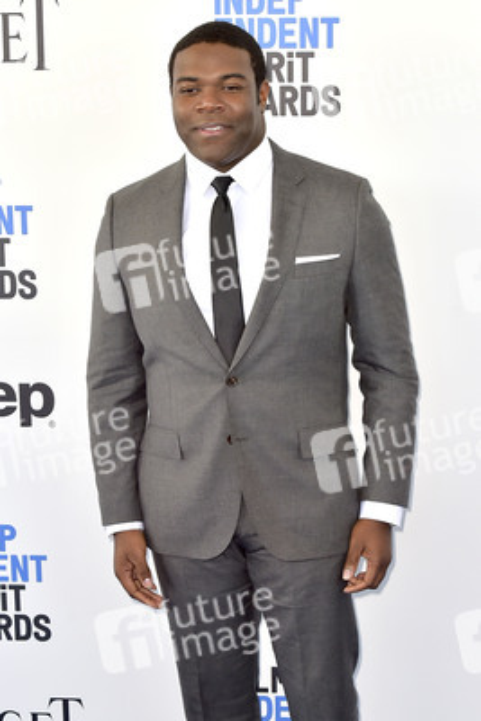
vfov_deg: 28.8
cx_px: 240
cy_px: 360
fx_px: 1402
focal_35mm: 70
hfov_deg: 19.5
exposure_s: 1/320
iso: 500
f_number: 6.3
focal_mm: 70
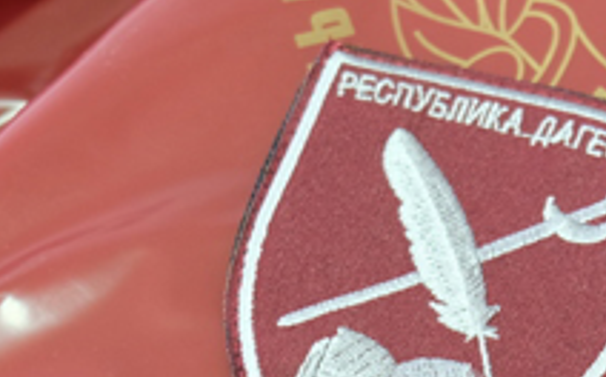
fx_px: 2145
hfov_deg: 15.7
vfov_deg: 10.0
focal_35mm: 130
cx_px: 655
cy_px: 268
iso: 800
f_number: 3.2
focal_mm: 24.3
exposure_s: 1/15
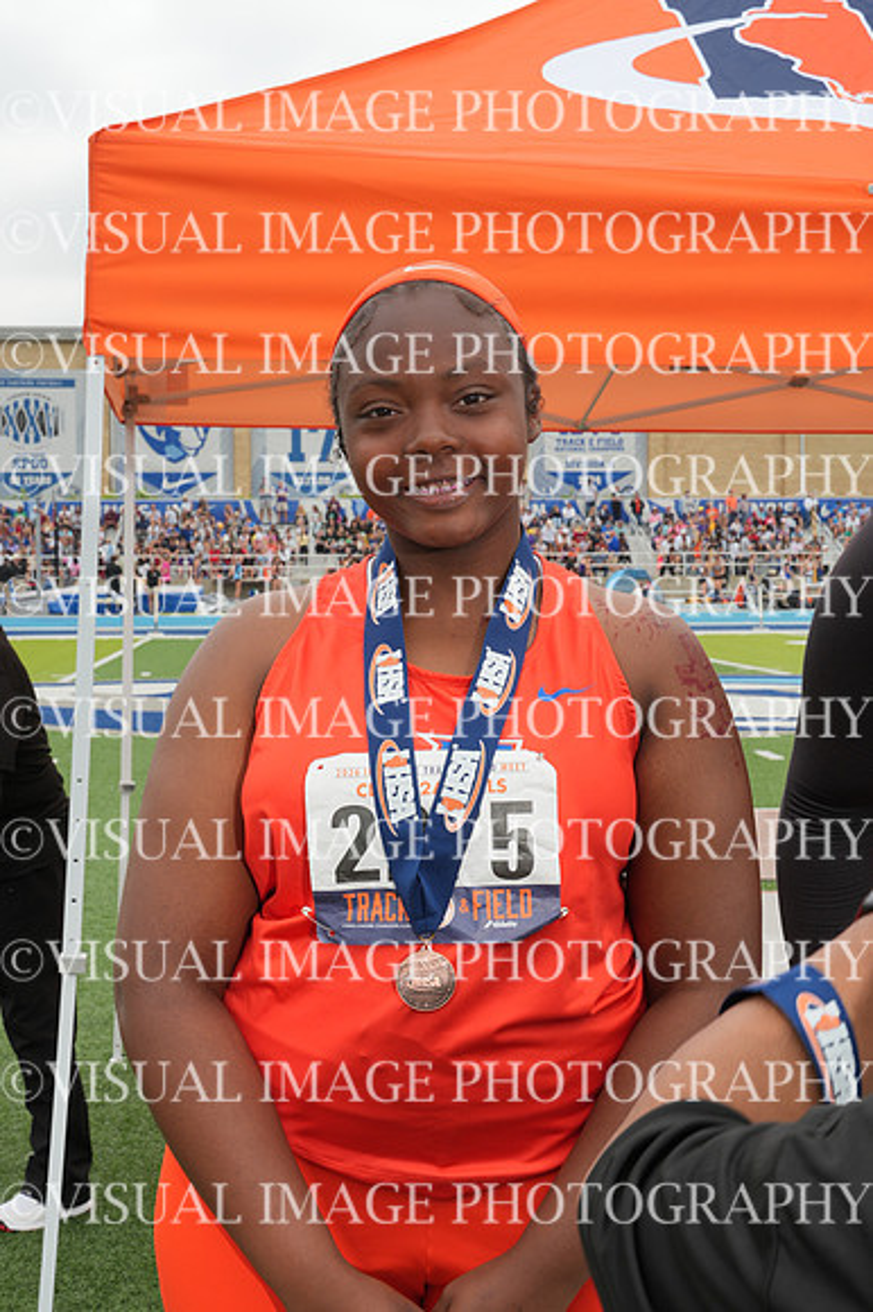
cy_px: 656
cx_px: 436
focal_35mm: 58
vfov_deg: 34.2
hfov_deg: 23.2
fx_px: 2130
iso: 125
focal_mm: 39
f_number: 11
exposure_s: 1/125
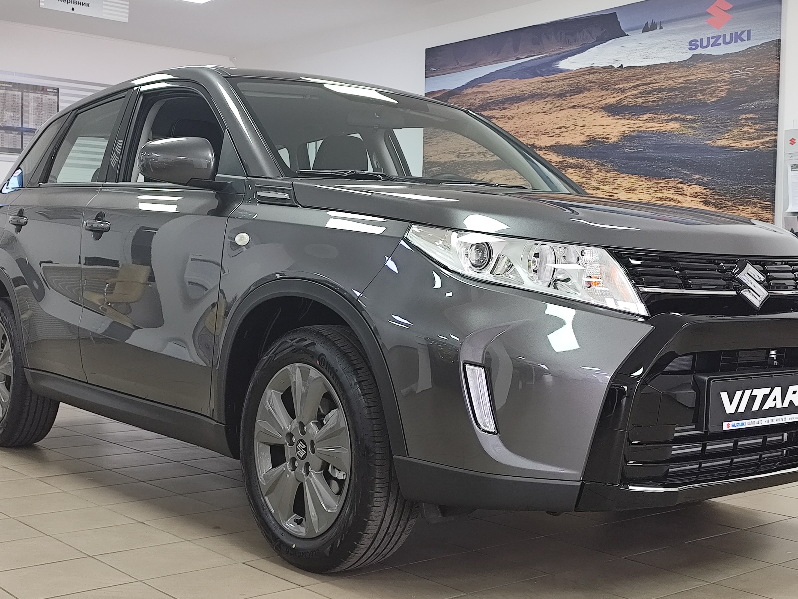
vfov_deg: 31.5
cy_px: 284
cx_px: 407
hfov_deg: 41.2
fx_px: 1060
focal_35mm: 46
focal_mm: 6.19
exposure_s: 1/50
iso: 400
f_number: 1.65
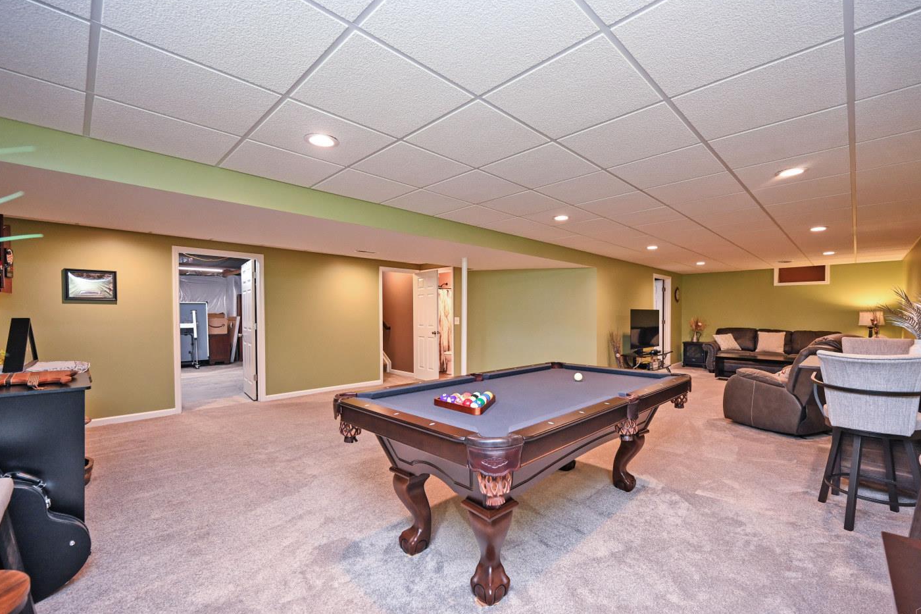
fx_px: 384
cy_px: 323
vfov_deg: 77.3
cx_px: 490
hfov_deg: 100.3
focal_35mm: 15
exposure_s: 1/60
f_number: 4
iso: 1250
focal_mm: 14
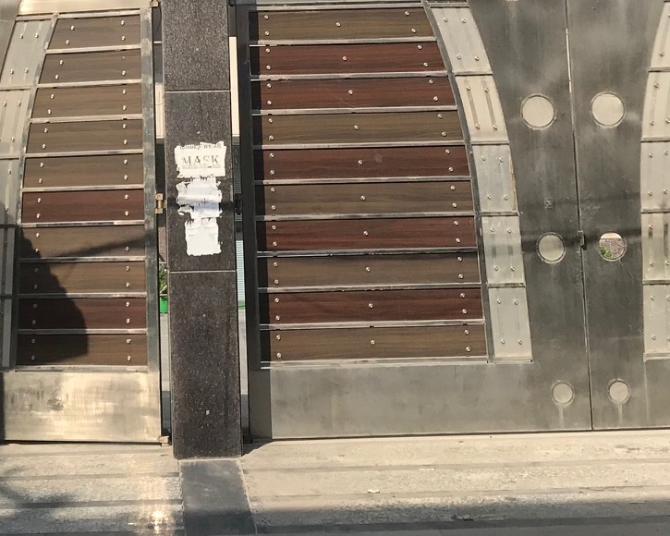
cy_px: 15
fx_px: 1507
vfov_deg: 19.6
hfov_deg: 24.8
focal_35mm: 76
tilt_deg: +8.0
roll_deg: +1.3
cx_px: 162
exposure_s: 1/2740
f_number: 1.8
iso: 20
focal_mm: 3.99
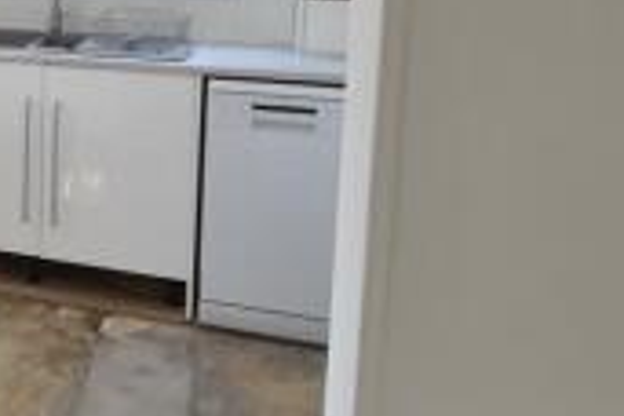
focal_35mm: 50
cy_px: -27
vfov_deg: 25.3
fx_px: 867
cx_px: -172
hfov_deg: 31.4
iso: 500
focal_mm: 12
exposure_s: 1/160
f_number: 6.3
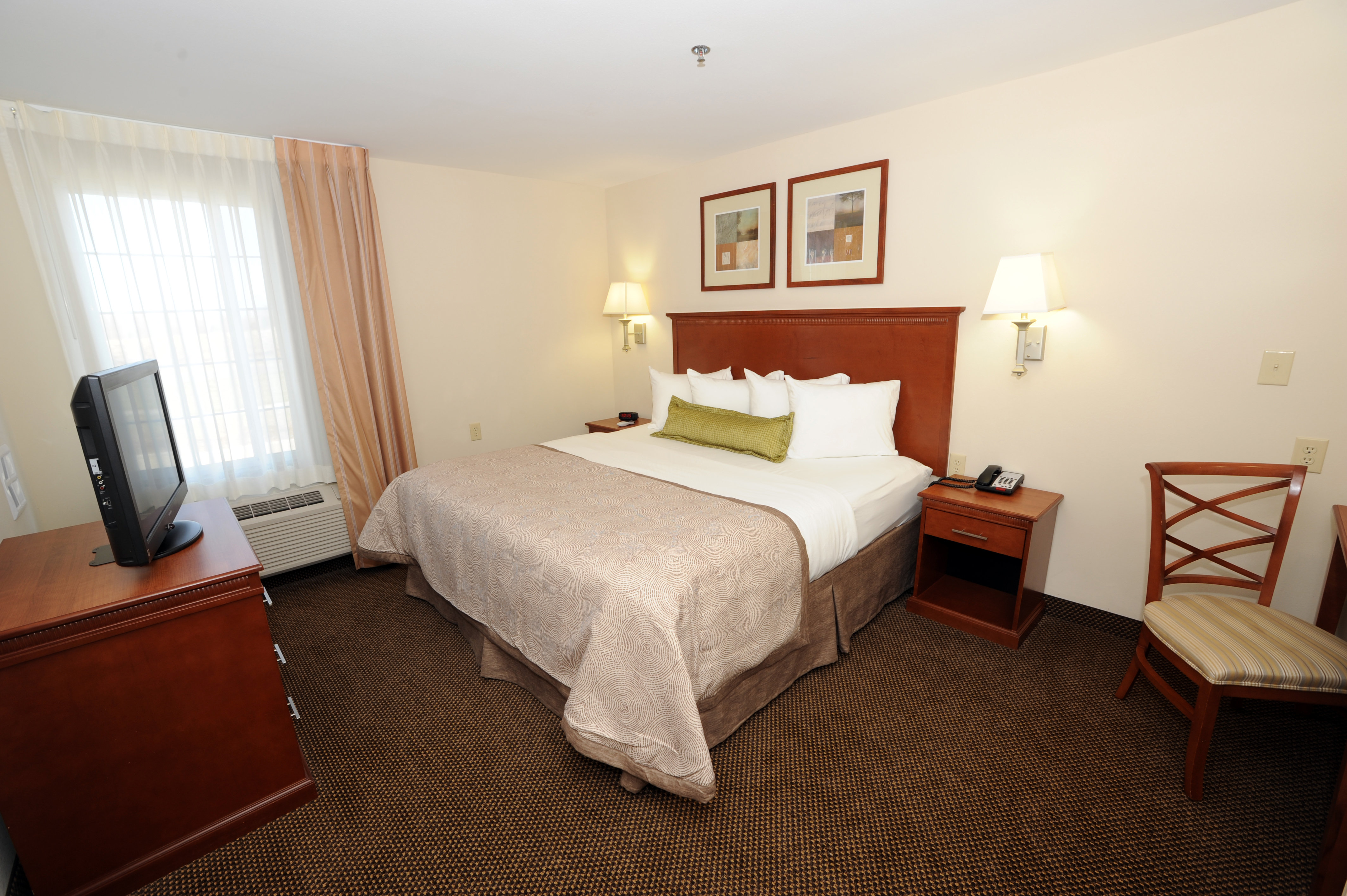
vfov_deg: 77.3
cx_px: 674
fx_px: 561
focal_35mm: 15
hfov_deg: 100.4
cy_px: 448
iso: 200
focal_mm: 15
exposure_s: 1/20
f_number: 11
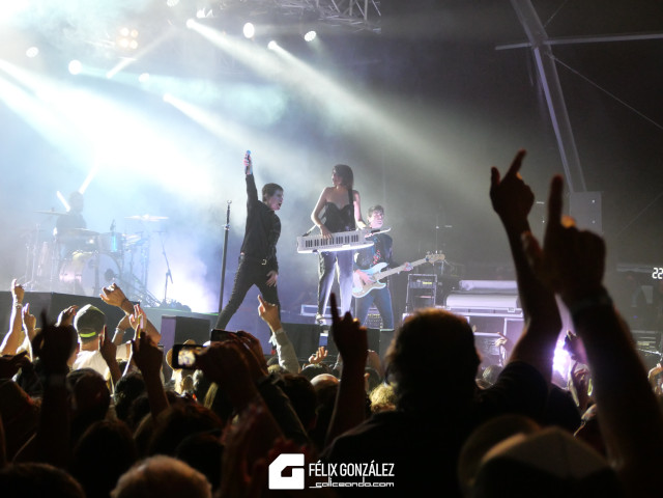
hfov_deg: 21.8
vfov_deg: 16.4
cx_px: 332
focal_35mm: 90
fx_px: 1724
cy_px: 249
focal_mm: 45
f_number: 5.6
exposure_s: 1/125
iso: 3200
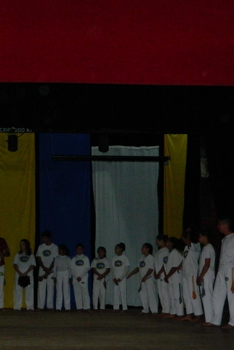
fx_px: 536
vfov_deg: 35.9
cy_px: 230
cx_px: 33
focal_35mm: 55
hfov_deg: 24.1
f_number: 3.2
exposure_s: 1/30
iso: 400
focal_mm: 5.1
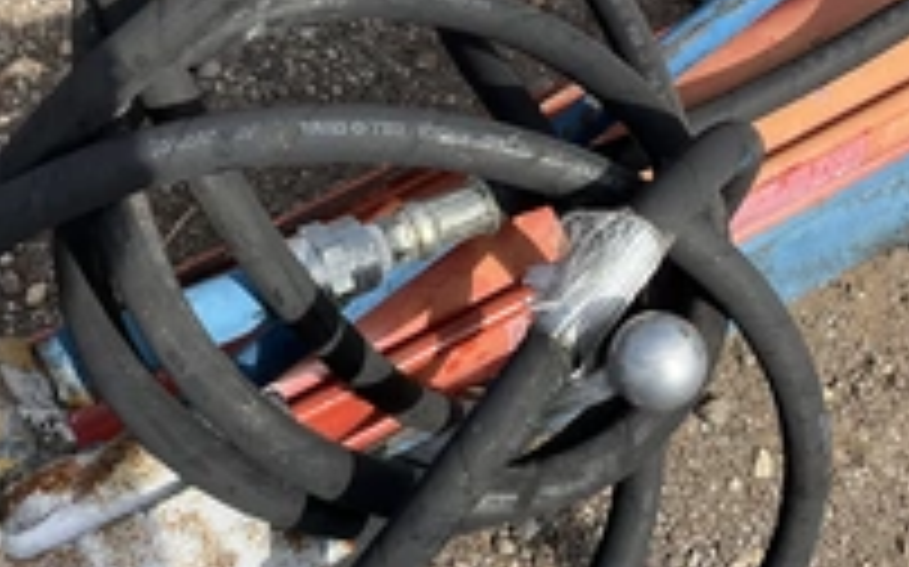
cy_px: 297
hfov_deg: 33.5
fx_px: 1510
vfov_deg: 21.3
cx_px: 500
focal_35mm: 61
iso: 25
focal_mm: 3
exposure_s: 1/944
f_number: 1.8
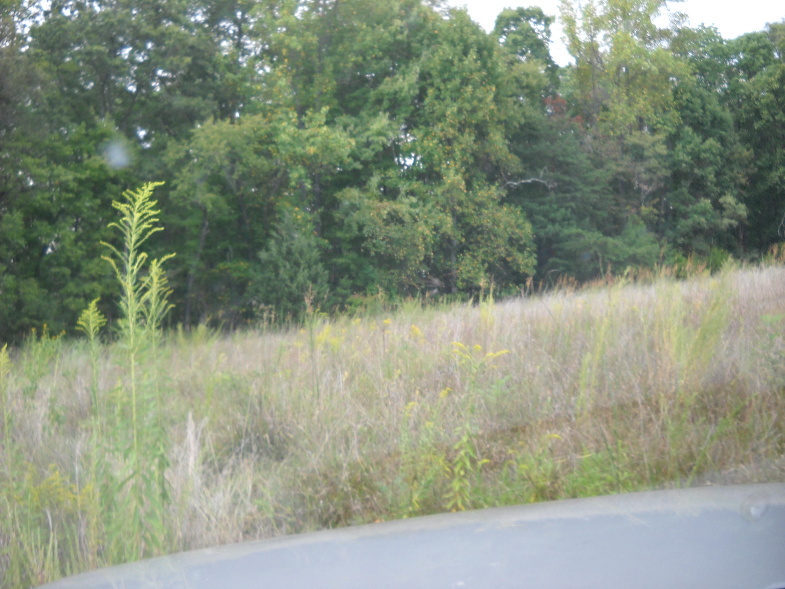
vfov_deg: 35.1
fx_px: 930
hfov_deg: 45.8
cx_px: 392
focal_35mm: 41
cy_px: 294
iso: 104
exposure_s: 1/60
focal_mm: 6.72
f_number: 3.1
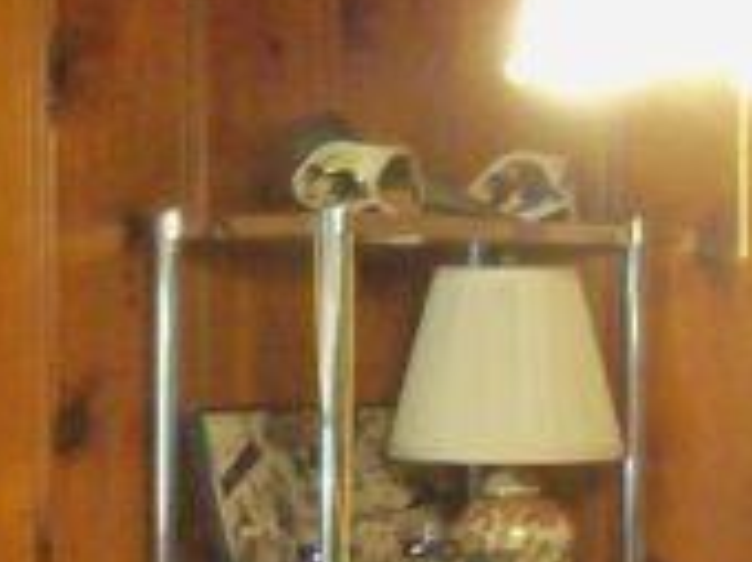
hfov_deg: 12.0
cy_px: 735
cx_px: 575
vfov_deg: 8.8
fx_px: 3579
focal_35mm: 165
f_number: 3
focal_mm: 6.3
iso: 400
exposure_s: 1/30
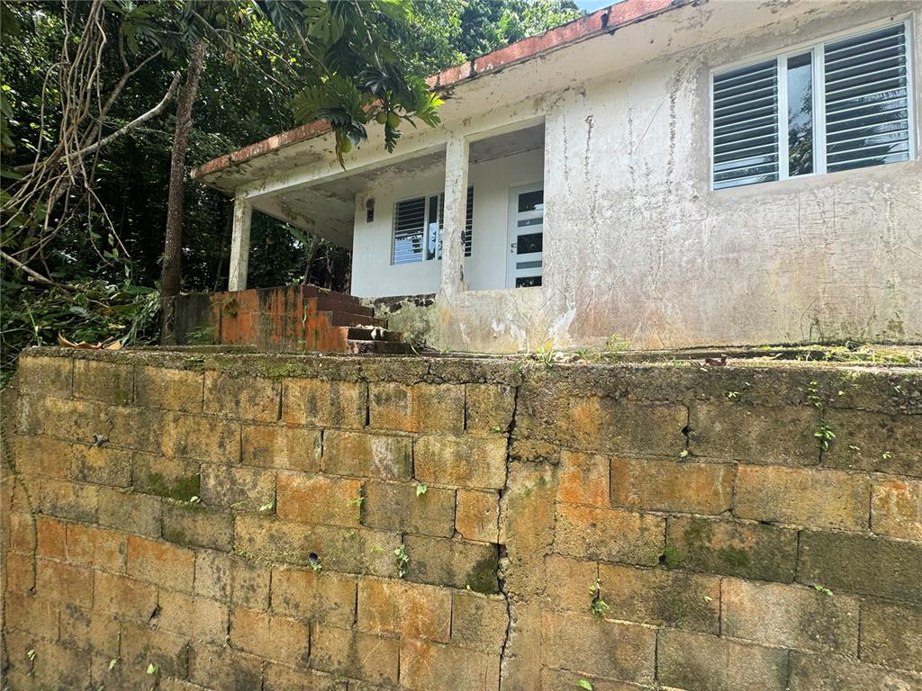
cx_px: 461
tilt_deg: +5.7
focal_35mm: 14
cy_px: 346
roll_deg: -2.8
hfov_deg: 102.1
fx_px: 373
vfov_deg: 85.7
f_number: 2.2
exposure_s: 1/394
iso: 40
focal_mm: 2.22
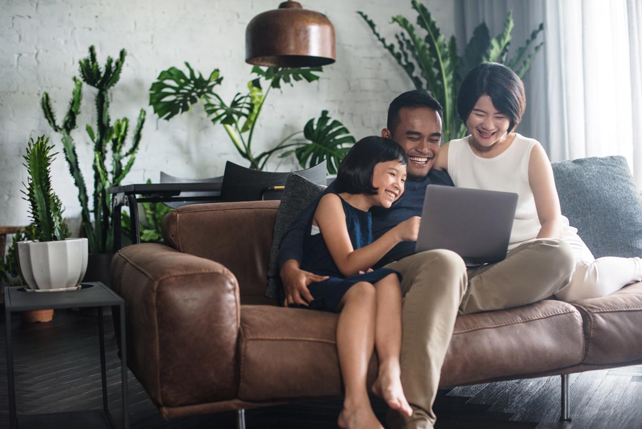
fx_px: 892
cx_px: 321
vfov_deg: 27.0
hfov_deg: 39.6
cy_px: 214
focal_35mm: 50
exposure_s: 1/80
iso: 250
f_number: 2.5
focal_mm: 50
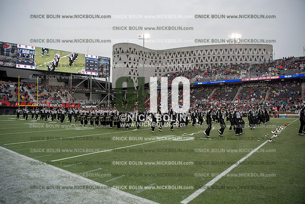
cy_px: 102
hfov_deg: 73.7
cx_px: 152
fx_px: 203
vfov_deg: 53.2
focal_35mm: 24
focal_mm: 24
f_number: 3.5
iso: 250
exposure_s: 1/800
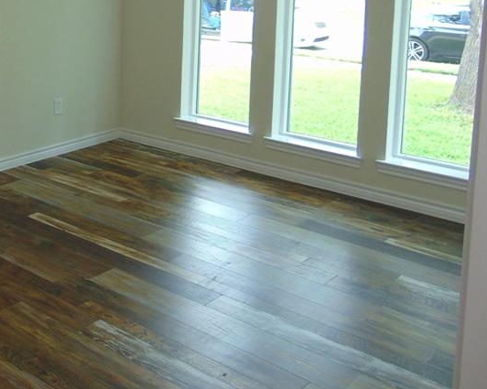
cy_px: 42
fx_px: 677
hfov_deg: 37.0
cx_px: 46
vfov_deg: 30.7
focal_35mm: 47
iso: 100
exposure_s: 1/30
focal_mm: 4.5
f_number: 3
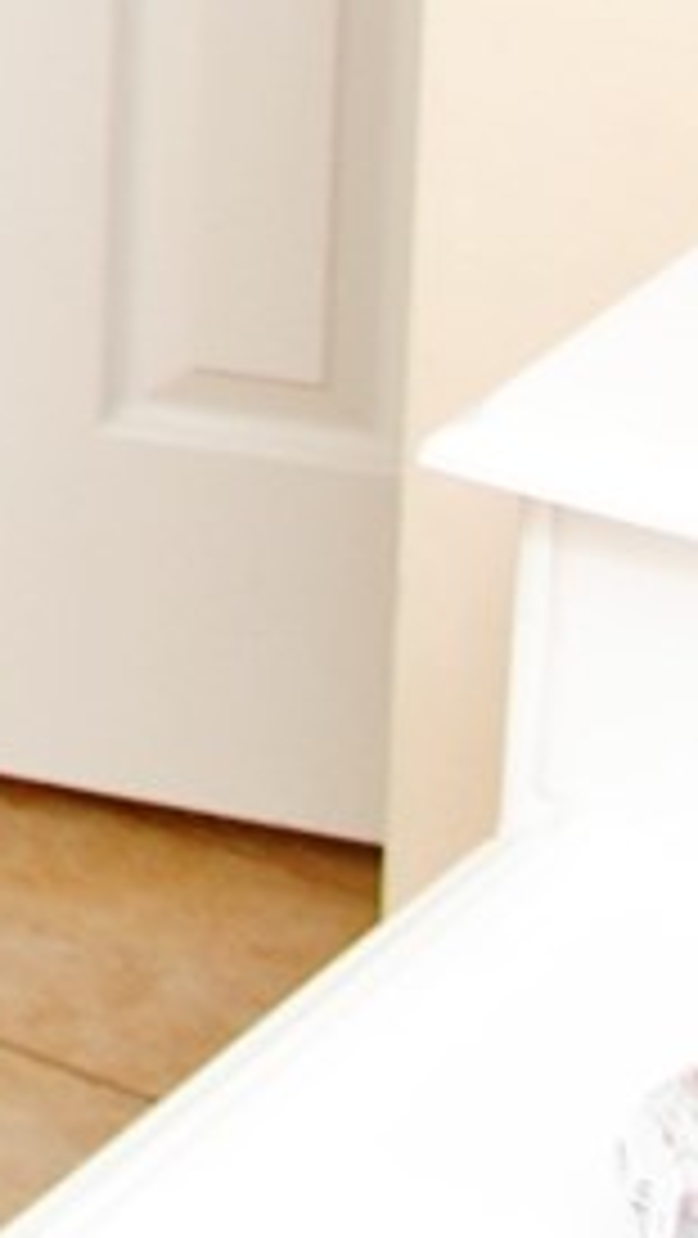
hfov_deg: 6.4
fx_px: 4074
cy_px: -824
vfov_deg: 15.4
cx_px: -2601
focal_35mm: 124
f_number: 4
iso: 200
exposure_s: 1/60
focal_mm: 10
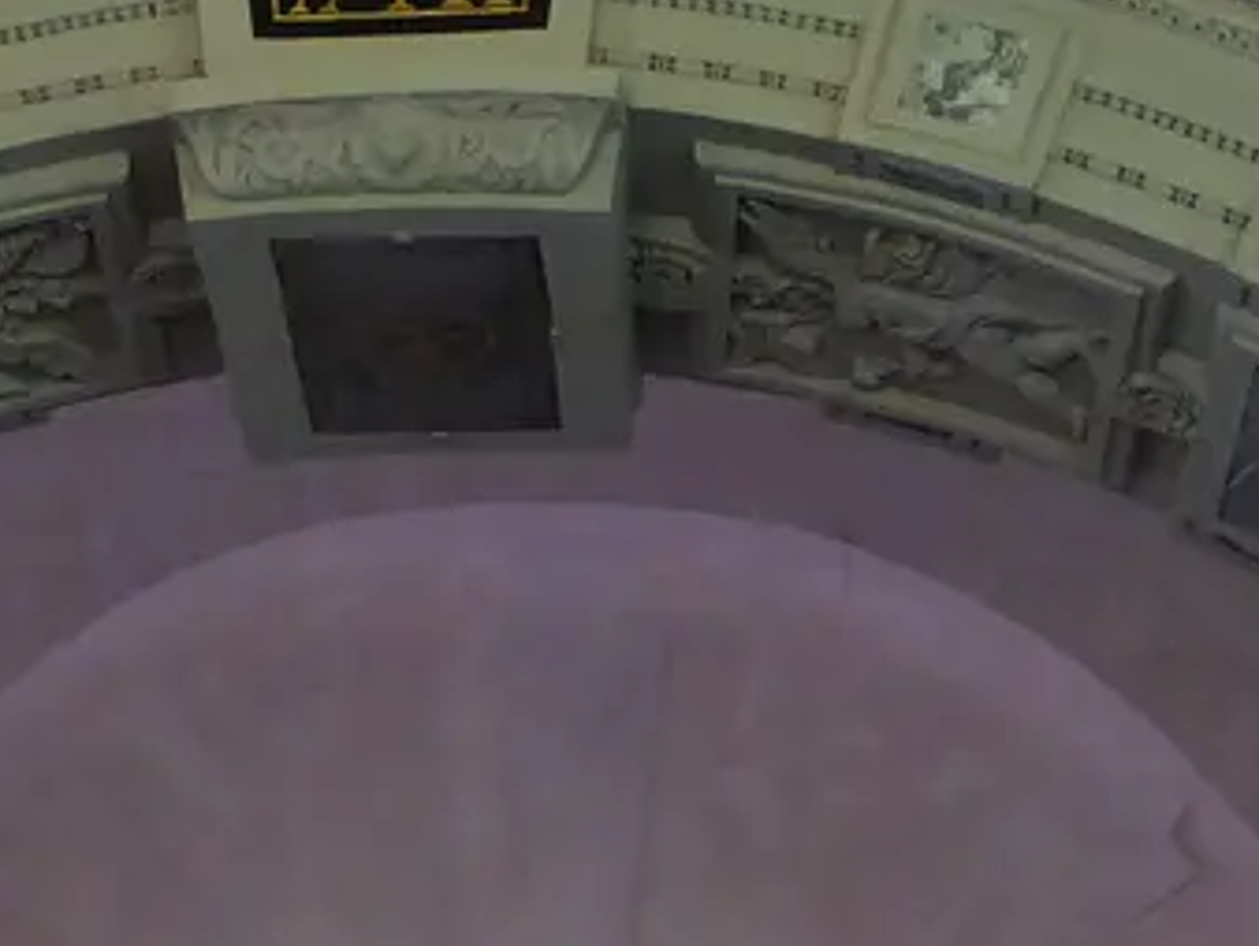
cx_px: 372
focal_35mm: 159
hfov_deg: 12.4
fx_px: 5787
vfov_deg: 9.1
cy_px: 1475
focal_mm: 7.2
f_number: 3.8
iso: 400
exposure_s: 1/15
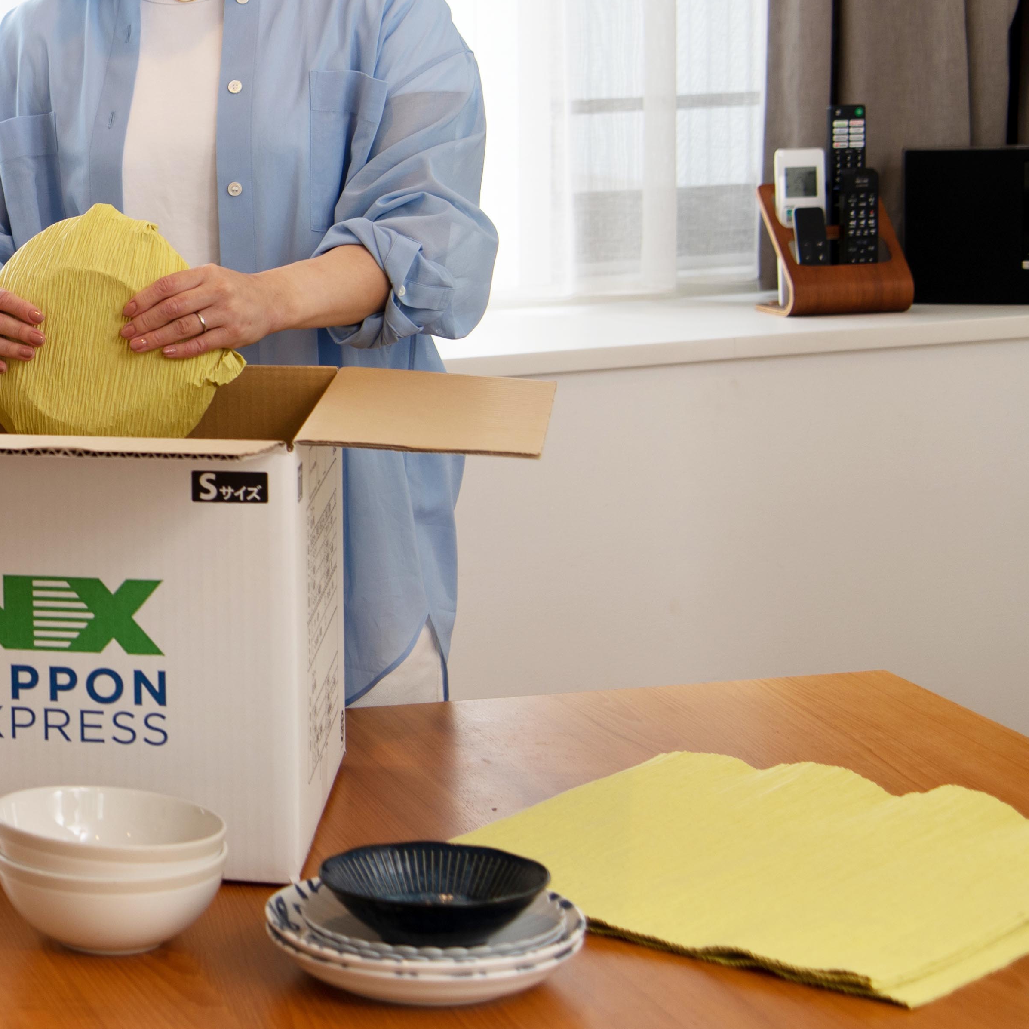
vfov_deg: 19.6
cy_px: 304
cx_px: -256
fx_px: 2960
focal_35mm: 88
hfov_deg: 18.5
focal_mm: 41
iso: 160
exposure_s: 1/200
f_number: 8
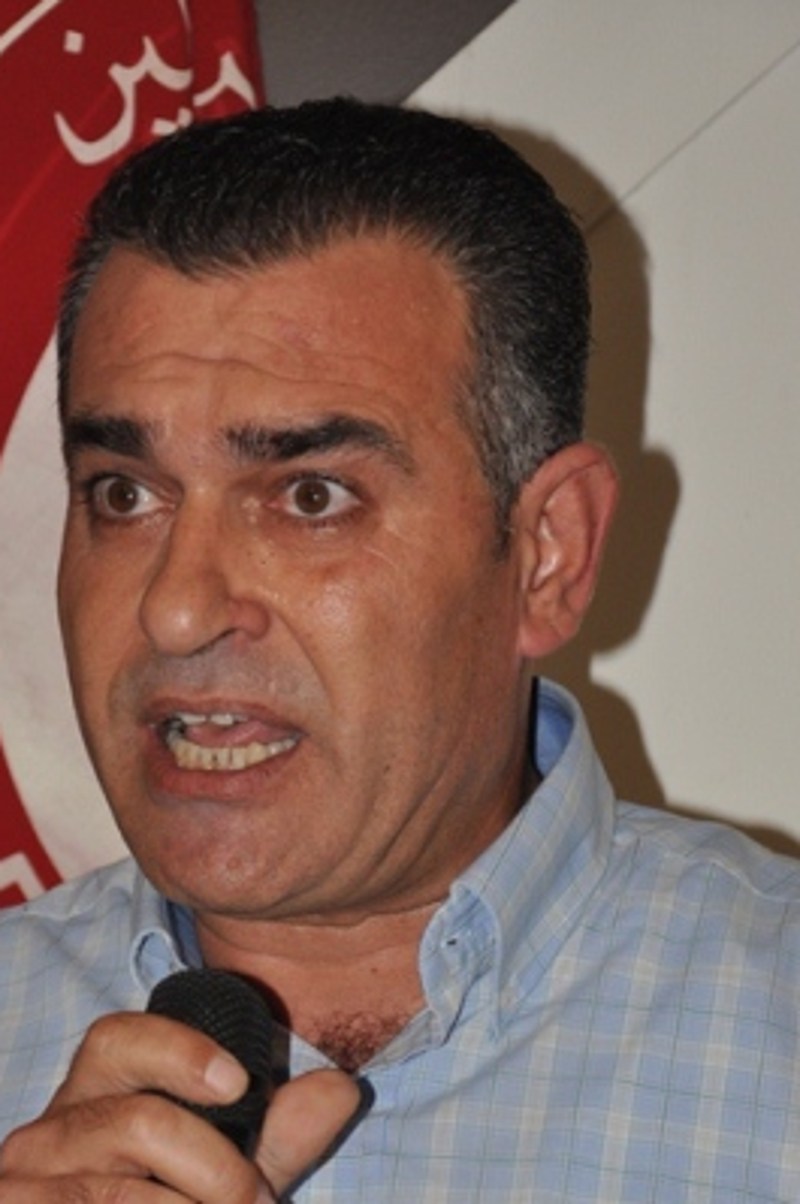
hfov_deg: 9.2
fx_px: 4979
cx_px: 216
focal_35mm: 149
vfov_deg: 13.7
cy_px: 938
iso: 400
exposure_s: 1/60
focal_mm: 62
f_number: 5.3
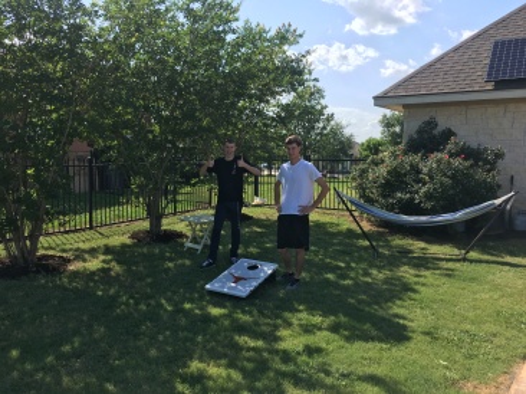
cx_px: 263
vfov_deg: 48.2
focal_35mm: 29
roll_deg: +0.8
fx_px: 440
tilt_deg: -5.7
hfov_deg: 61.7
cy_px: 197
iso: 25
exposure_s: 1/927
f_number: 2.2
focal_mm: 4.15
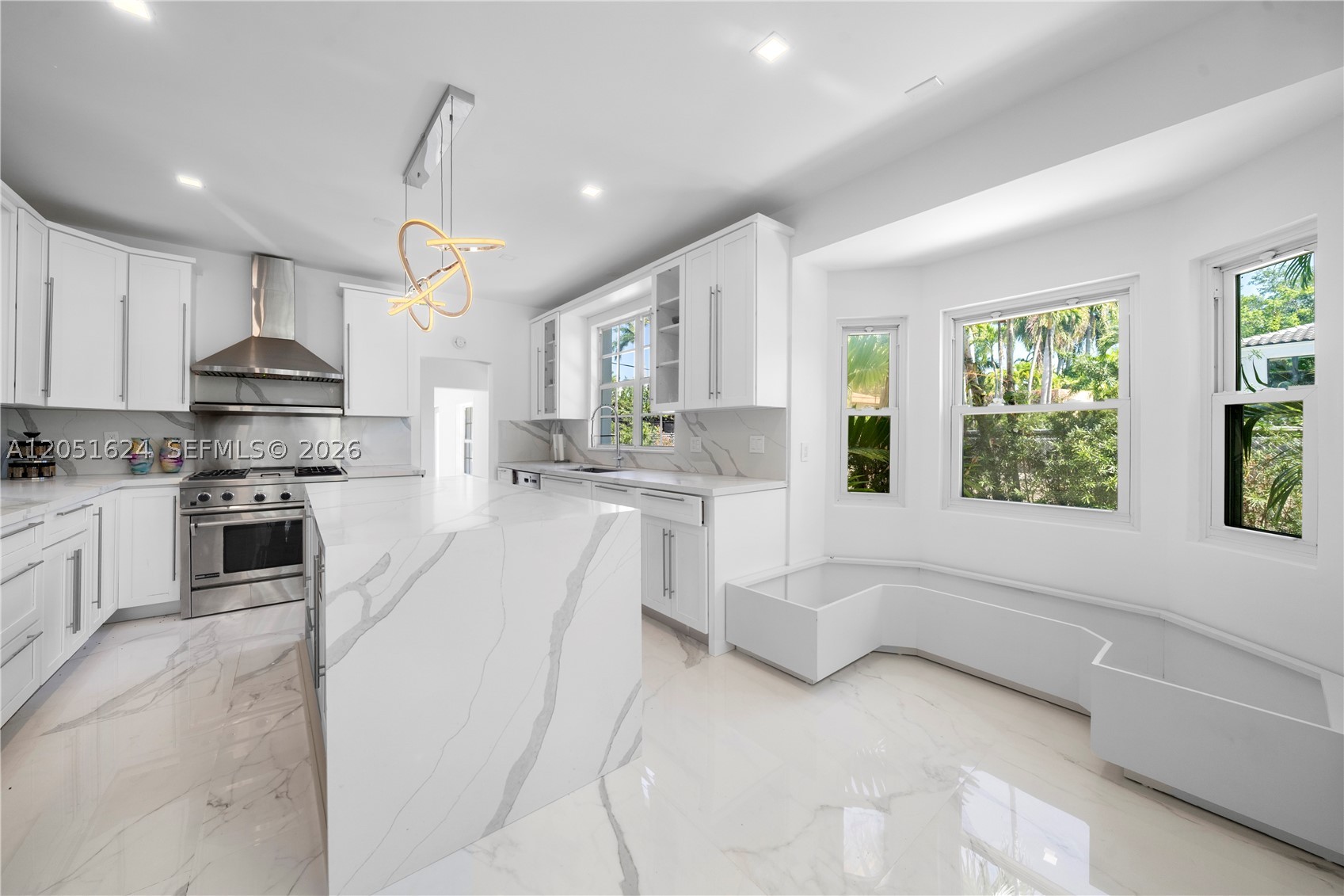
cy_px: 448
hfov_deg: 112.6
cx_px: 672
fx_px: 448
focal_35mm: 12
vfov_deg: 90.0
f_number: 8
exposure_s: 1/50
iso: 320
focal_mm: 12
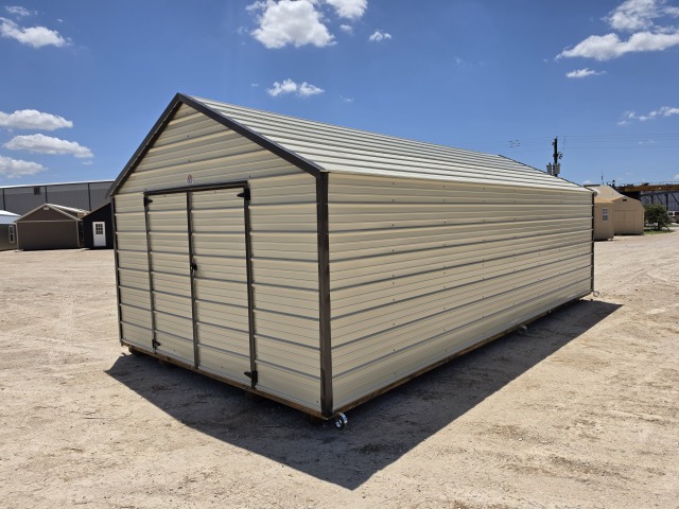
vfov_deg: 58.9
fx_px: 451
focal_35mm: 23
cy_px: 254
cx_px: 340
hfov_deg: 73.9
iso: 32
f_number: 1.4
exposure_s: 1/7939
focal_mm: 6.5
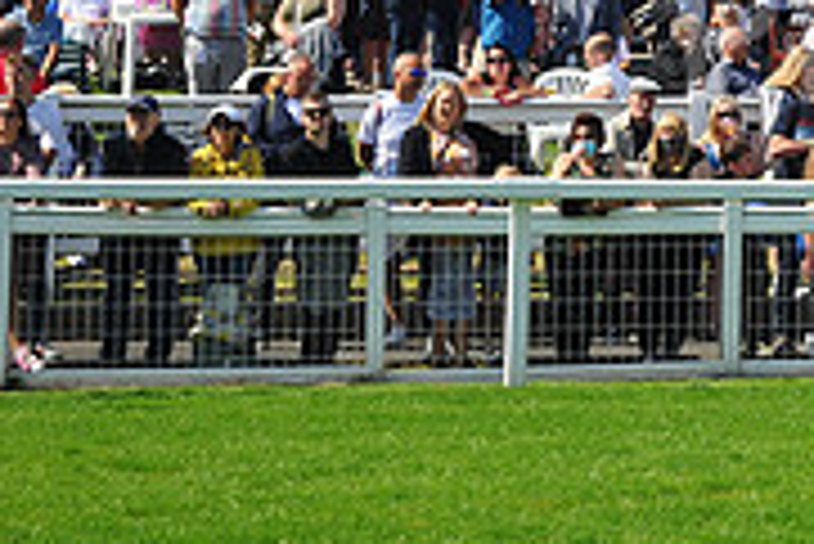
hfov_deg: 12.2
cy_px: -180
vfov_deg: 8.5
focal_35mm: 160
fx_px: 3621
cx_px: 1268
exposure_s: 1/1600
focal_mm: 50
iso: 400
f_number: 5.6
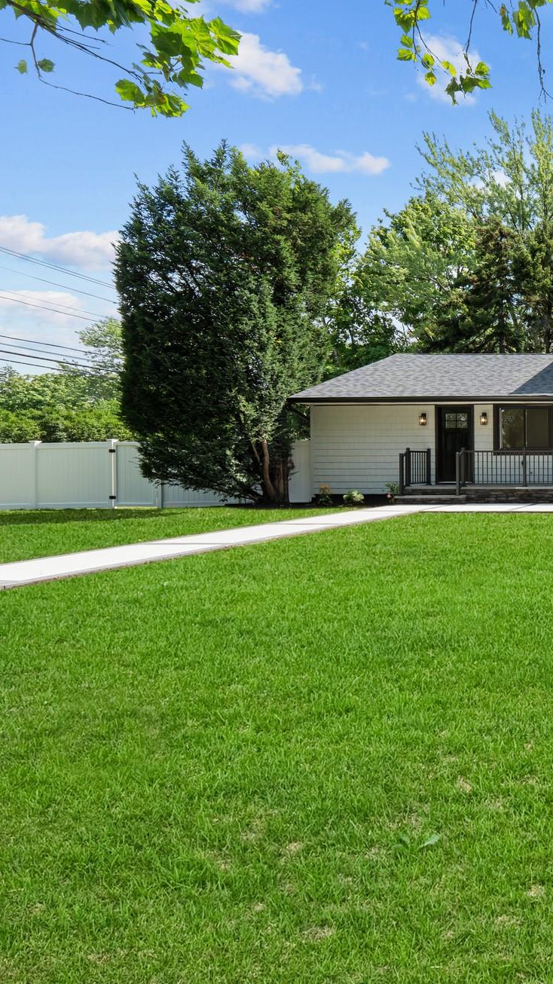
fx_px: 600
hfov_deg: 34.2
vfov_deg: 78.7
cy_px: 483
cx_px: 729
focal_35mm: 23
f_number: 10
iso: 500
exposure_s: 1/320
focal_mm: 14
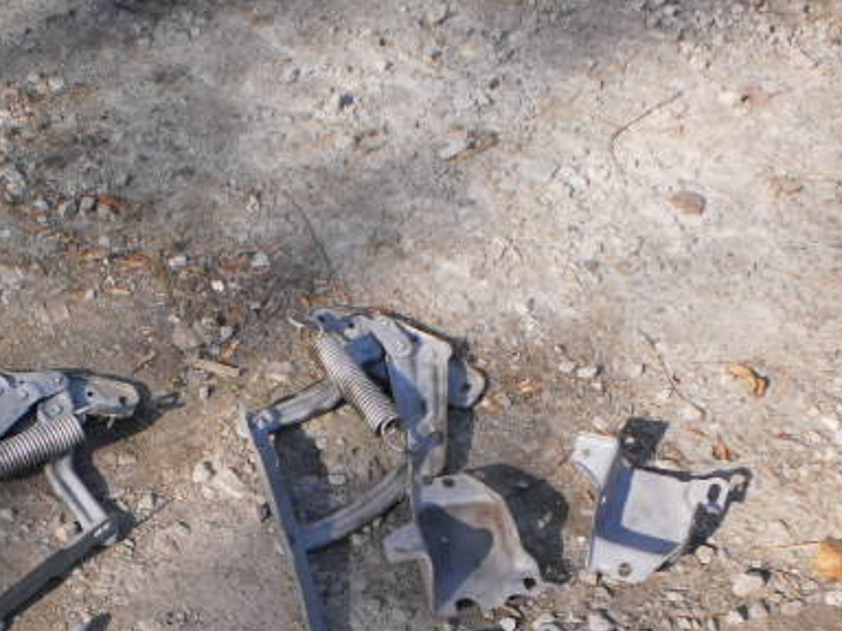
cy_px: 502
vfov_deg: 24.1
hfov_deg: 31.9
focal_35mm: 60
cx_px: 274
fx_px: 1459
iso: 100
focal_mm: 6.3
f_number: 3.1
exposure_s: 1/800
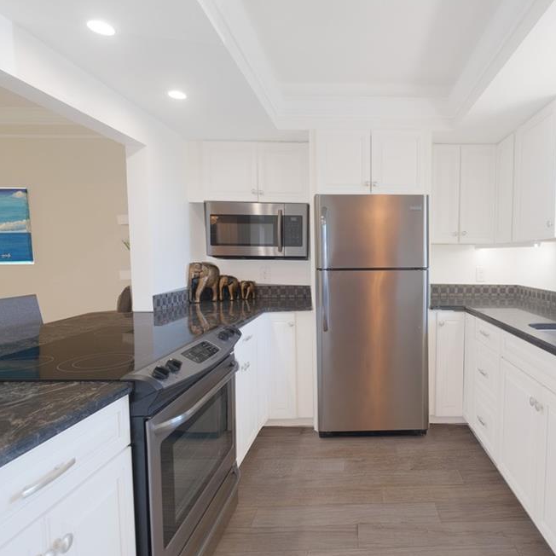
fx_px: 363
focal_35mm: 20
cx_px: 367
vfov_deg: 74.8
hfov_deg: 72.8
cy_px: 283
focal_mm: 10
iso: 800
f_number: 4
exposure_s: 1/60
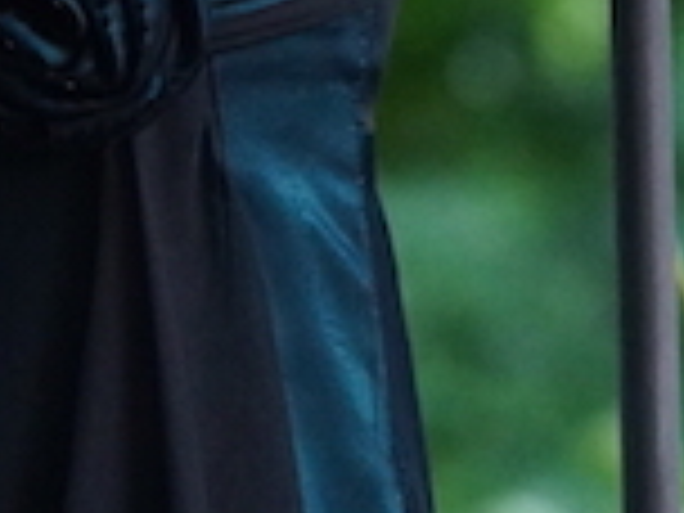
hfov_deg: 2.5
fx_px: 15709
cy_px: -981
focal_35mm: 795
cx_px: 40
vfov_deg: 1.9
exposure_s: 1/250
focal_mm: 105
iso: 1600
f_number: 4.5
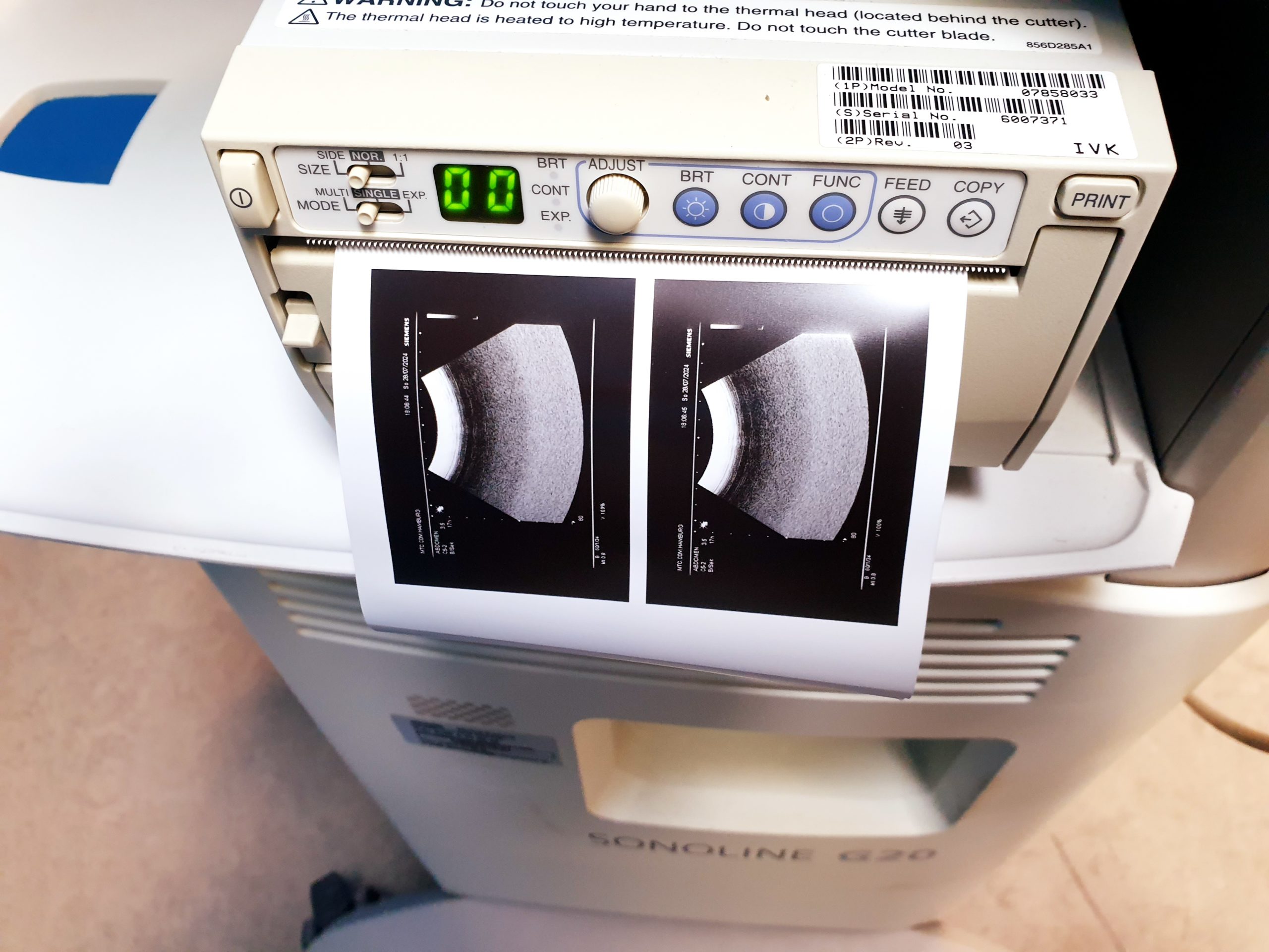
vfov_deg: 53.1
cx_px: 634
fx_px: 953
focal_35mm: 26
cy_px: 476
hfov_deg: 67.3
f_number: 2.4
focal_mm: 4.3
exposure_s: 1/50
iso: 400
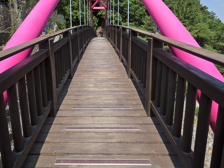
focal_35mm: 22
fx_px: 142
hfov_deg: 76.0
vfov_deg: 59.5
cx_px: 97
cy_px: 54
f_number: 1.9
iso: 40
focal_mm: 2.2
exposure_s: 1/1505
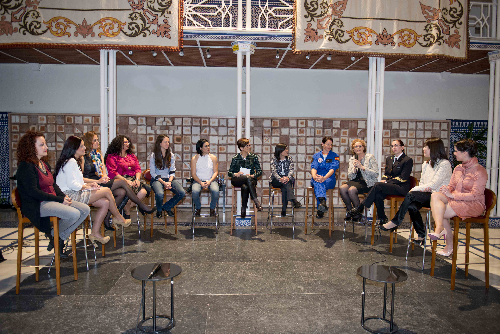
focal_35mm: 27
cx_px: 250
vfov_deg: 48.0
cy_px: 167
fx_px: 375
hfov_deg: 67.4
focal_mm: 27
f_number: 2.8
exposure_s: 1/50
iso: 1000
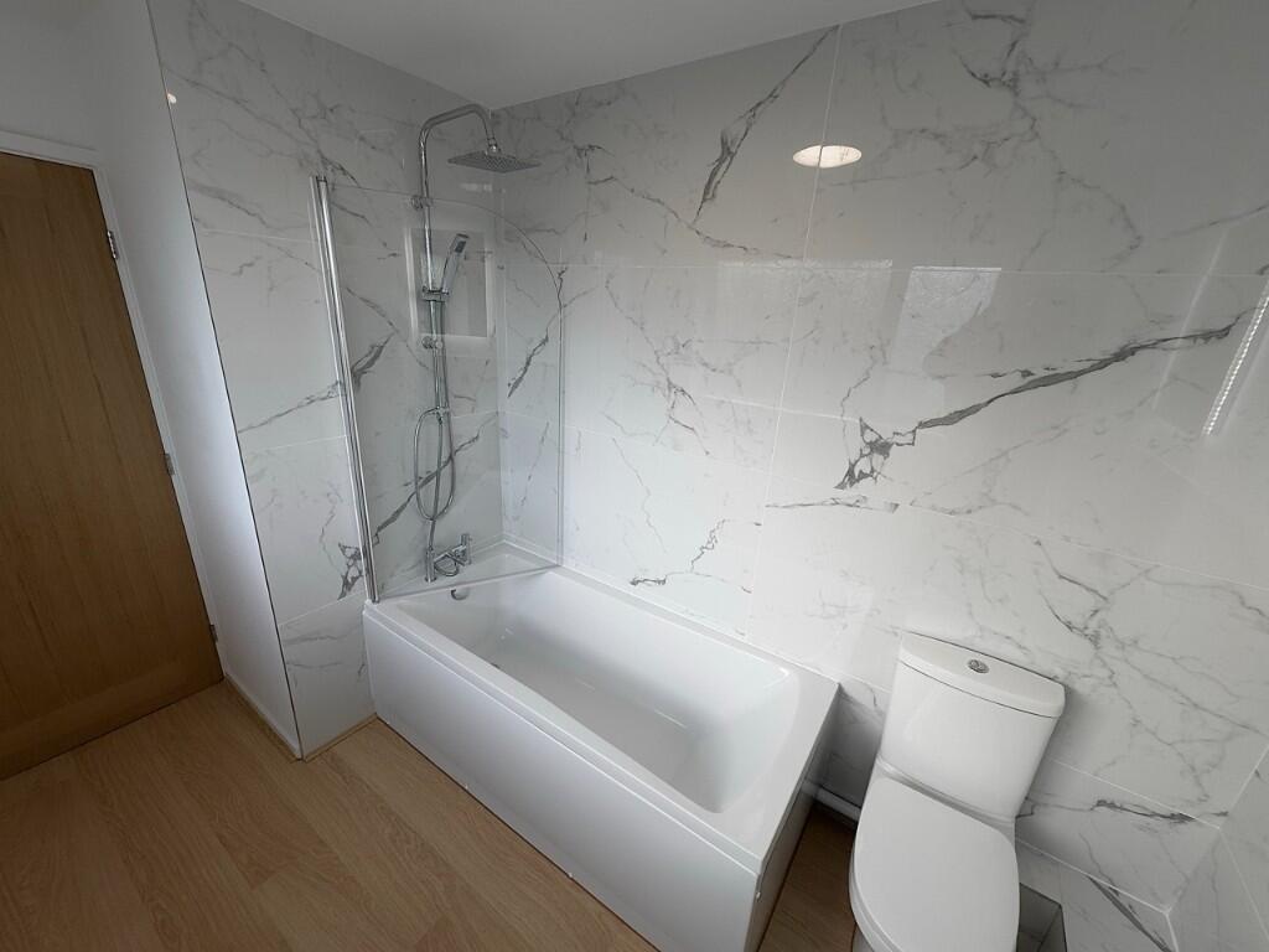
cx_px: 634
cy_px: 476
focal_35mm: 14
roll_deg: -3.4
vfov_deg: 85.7
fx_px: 513
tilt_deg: -18.9
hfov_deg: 102.1
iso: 40
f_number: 2.2
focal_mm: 2.22
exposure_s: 1/163
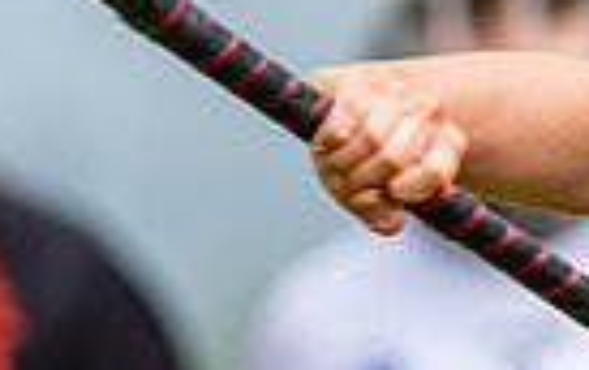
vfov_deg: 0.7
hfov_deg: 1.1
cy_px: 708
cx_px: 825
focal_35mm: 1937
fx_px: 31131
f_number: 2.8
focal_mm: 300
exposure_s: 1/1000
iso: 100
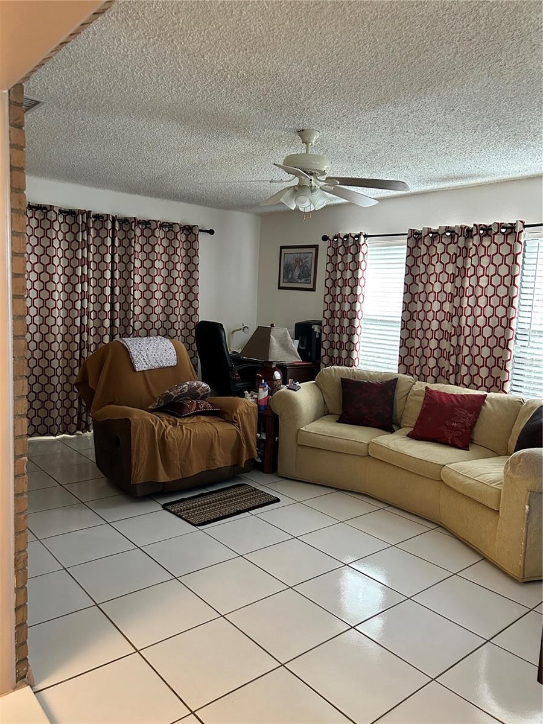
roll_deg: -3.2
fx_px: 544
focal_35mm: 26
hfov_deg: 53.1
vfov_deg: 67.3
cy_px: 362
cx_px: 272
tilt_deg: -6.3
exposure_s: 1/60
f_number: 1.5
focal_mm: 5.7
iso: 500
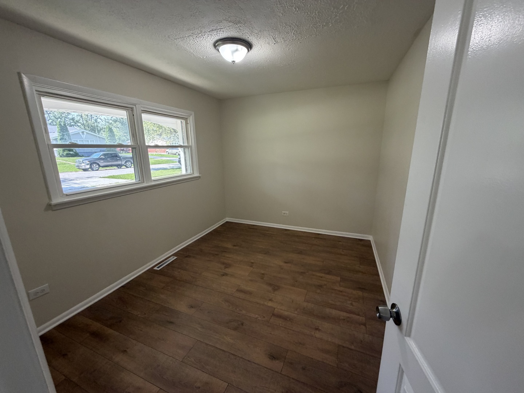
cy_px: 196
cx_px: 262
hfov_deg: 102.1
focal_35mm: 14
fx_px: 212
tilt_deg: -12.6
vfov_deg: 85.7
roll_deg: +1.6
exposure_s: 1/120
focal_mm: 2.22
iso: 250
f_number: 2.2
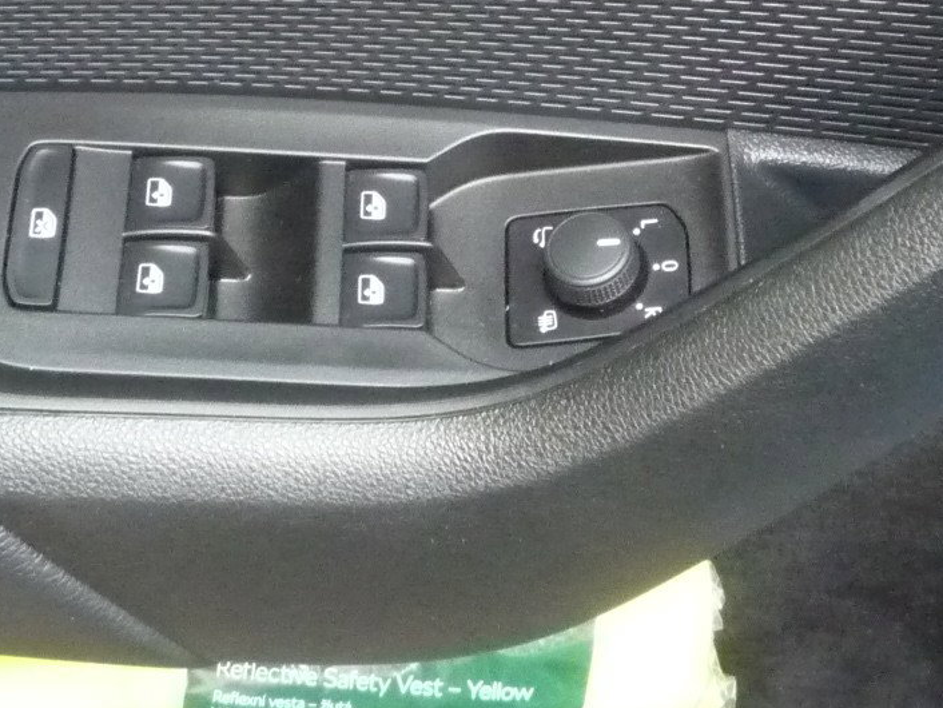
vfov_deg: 16.8
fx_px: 2371
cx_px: 508
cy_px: 80
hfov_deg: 22.5
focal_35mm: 87
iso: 800
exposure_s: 1/50
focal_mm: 5.2
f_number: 3.3
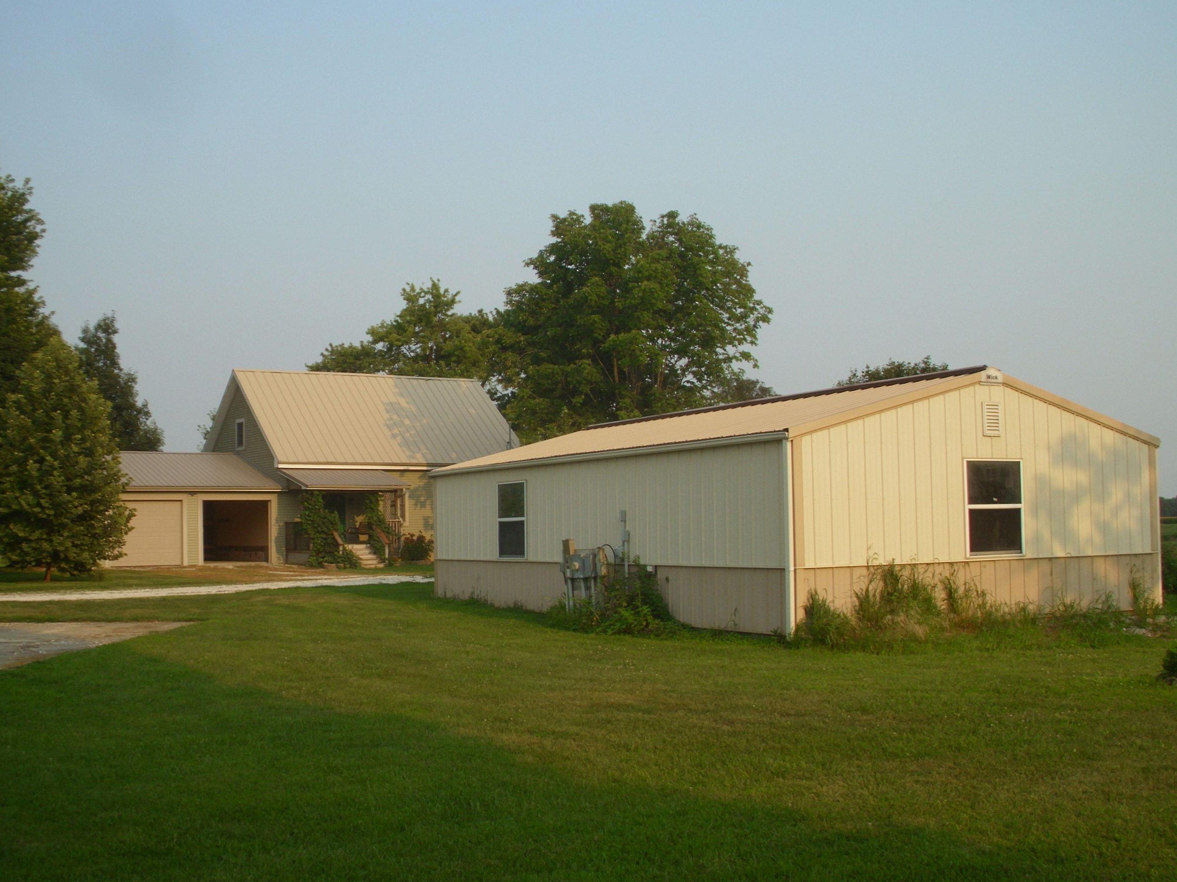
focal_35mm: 43
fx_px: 1462
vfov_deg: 33.6
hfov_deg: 43.9
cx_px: 584
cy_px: 459
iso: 50
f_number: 7.3
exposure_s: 1/94
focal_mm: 6.3
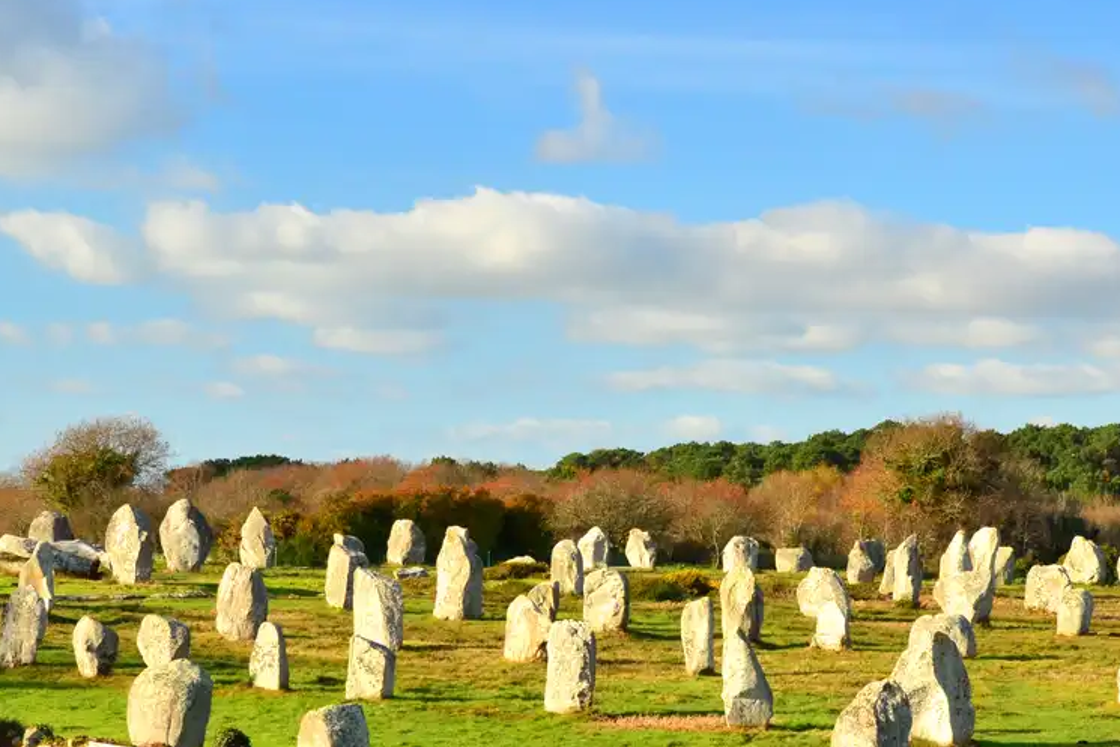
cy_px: 467
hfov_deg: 30.5
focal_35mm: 66
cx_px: 607
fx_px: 2054
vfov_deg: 20.6
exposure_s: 1/400
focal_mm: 32
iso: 800
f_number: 10
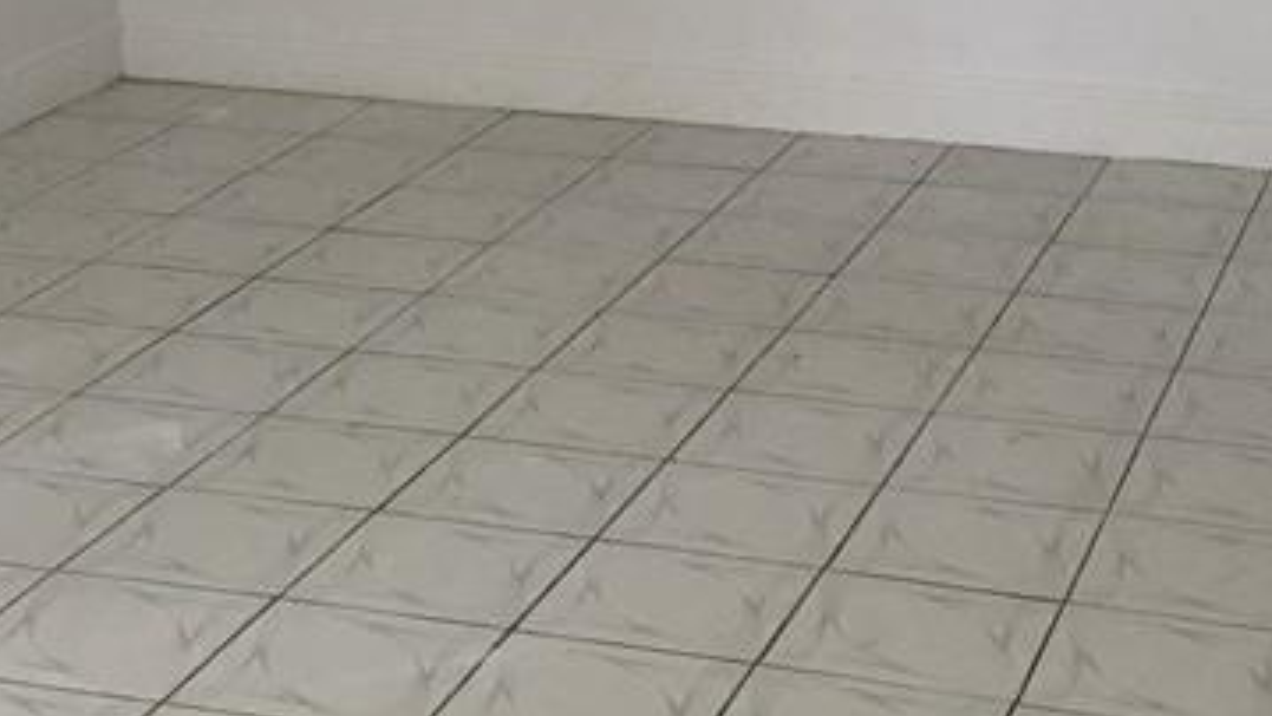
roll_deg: +1.2
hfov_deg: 23.7
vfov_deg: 12.7
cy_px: -383
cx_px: 652
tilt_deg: -3.7
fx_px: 3036
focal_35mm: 90
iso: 32
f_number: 2.2
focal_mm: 4.15
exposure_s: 1/30
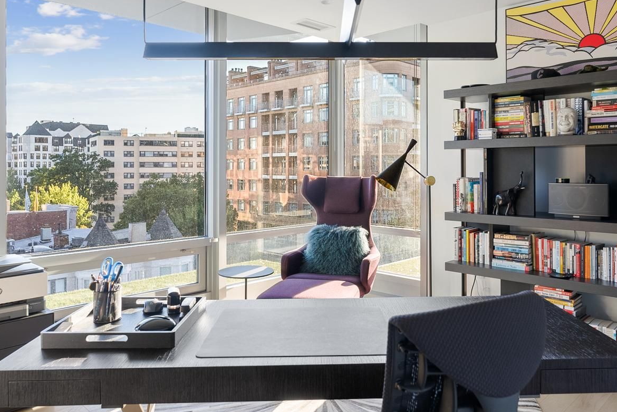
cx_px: 334
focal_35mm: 28
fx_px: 480
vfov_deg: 46.4
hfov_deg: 65.4
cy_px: 186
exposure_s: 1/25
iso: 400
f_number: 4
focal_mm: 16
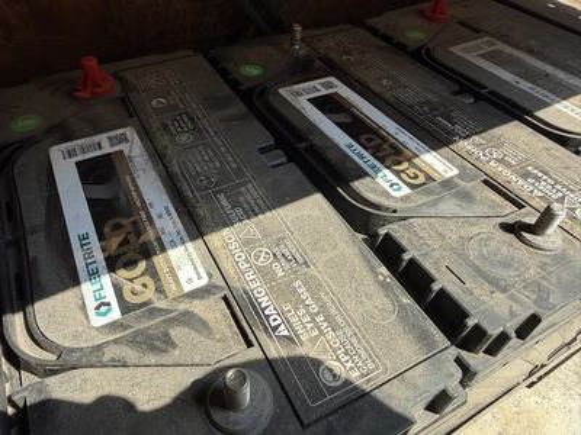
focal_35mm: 24
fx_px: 403
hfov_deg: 71.6
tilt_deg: -47.1
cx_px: 290
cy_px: 218
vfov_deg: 56.8
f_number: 2.2
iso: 50
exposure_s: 1/488
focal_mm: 2.22
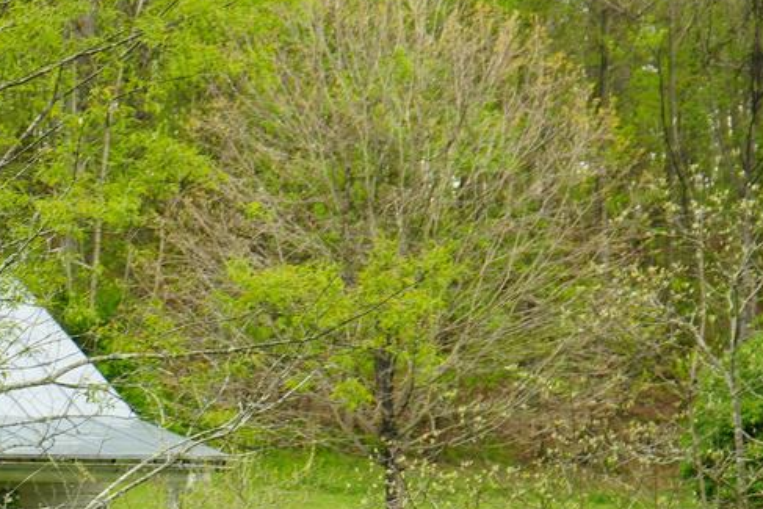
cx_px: -222
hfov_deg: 9.8
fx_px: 4367
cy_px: 444
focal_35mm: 206
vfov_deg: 6.7
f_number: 4.5
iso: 100
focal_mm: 49
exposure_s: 1/60
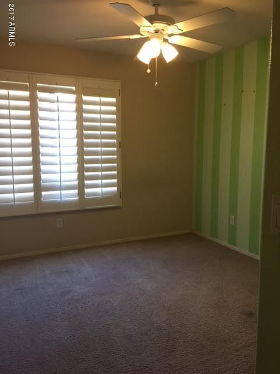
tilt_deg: -6.2
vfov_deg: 61.7
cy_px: 187
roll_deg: +0.8
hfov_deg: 48.2
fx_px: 313
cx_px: 140
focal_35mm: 29
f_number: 2.2
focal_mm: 4.15
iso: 100
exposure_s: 1/15
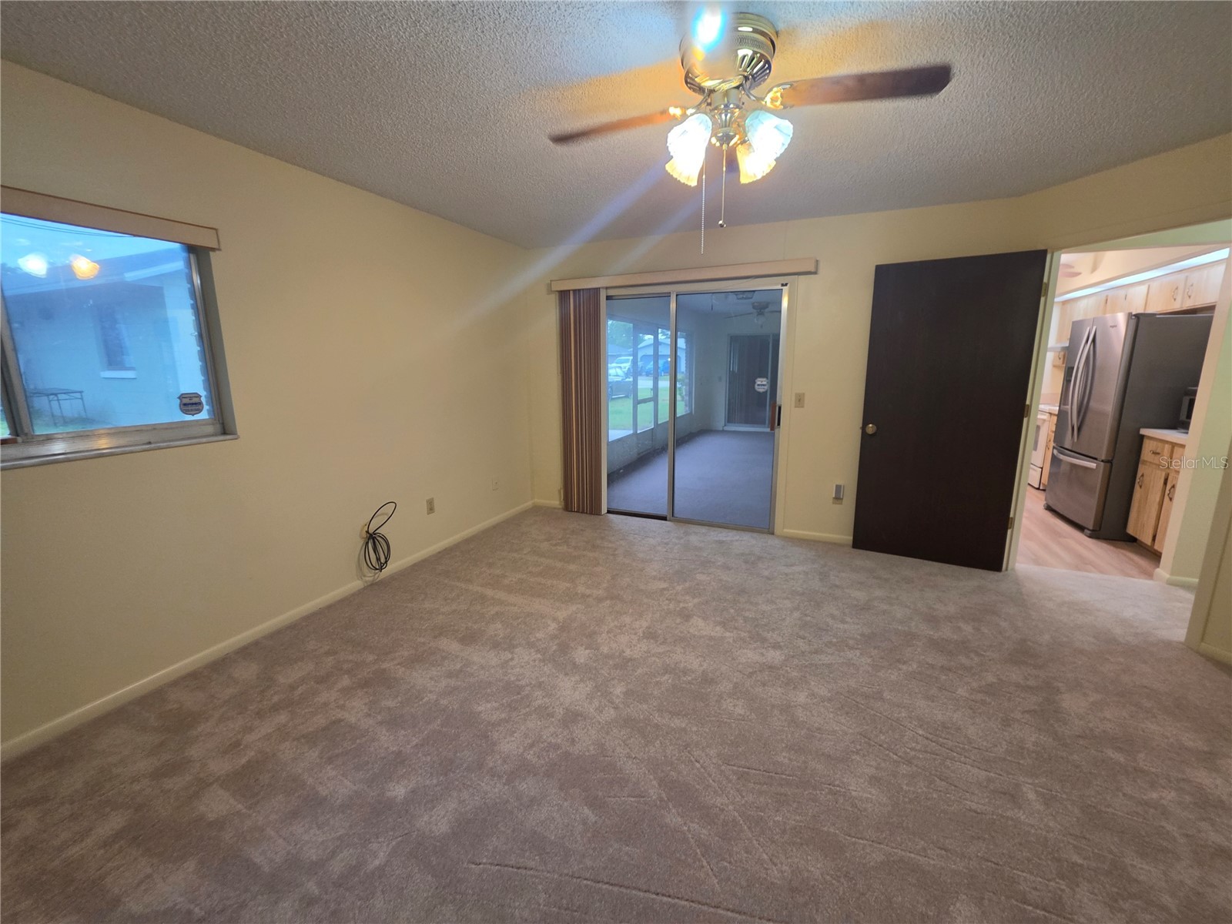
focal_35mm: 13
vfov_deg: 89.9
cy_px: 462
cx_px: 616
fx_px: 463
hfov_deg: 106.2
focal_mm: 2.2
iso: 160
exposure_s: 1/60
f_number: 1.9
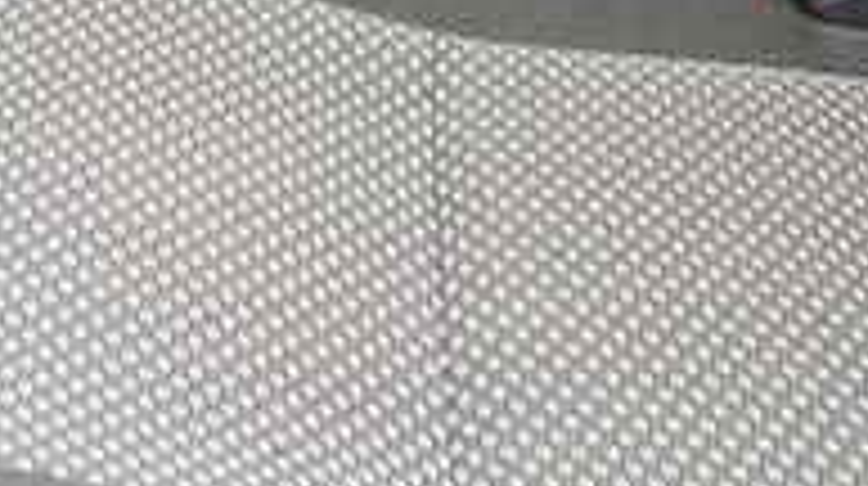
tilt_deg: -4.8
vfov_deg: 7.3
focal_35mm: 147
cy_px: -963
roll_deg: +2.2
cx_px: 121
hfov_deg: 14.5
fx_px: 3379
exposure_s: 1/149
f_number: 1.5
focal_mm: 5.7
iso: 64
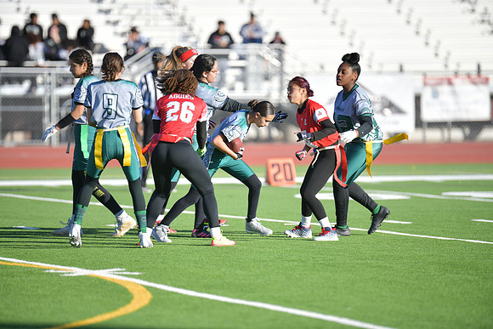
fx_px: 4109
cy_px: 164
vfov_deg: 4.6
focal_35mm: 300
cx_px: 246
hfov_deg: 6.9
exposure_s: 1/800
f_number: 2.8
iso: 64
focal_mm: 300
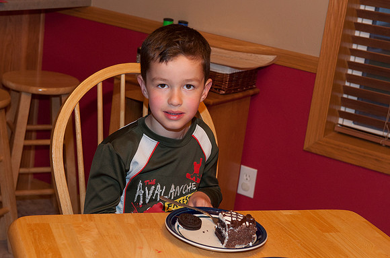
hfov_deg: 28.8
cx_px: 193
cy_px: 127
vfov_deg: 19.2
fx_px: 759
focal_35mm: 70
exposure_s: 1/60
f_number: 4
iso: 800
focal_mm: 44
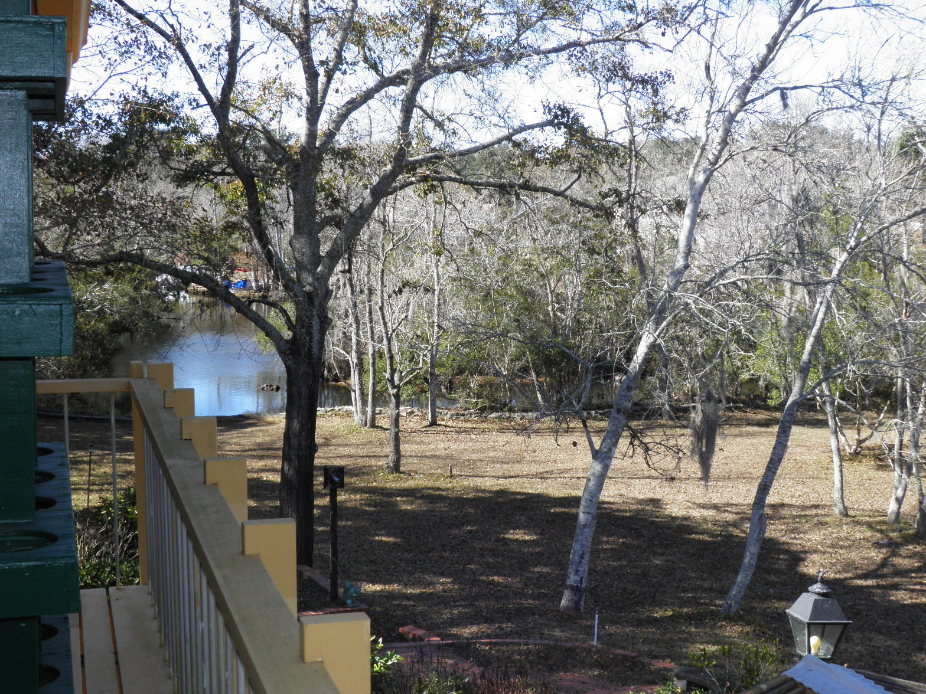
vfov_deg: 29.1
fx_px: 1338
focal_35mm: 50
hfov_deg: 38.2
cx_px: 462
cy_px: 349
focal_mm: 8.9
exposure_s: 1/100
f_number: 5.5
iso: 50
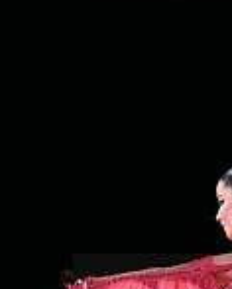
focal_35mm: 259
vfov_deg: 7.4
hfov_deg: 5.9
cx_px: 345
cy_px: 320
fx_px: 2218
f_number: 4
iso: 2000
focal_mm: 70
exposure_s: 1/400
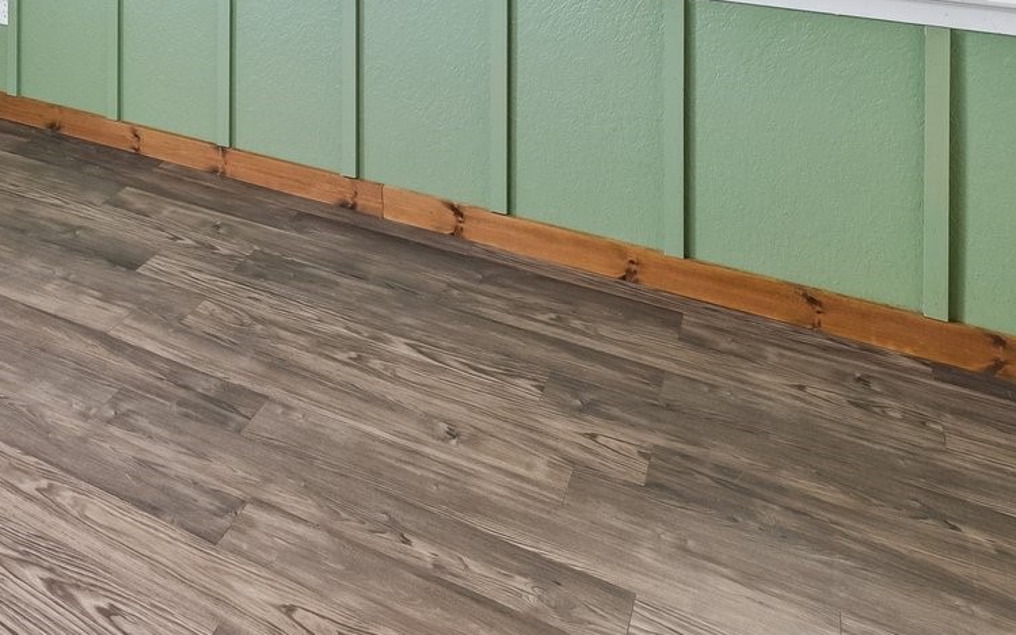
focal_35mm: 39
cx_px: -49
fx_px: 1080
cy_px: -257
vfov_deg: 26.2
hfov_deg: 42.0
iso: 400
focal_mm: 14
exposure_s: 1/13
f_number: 8
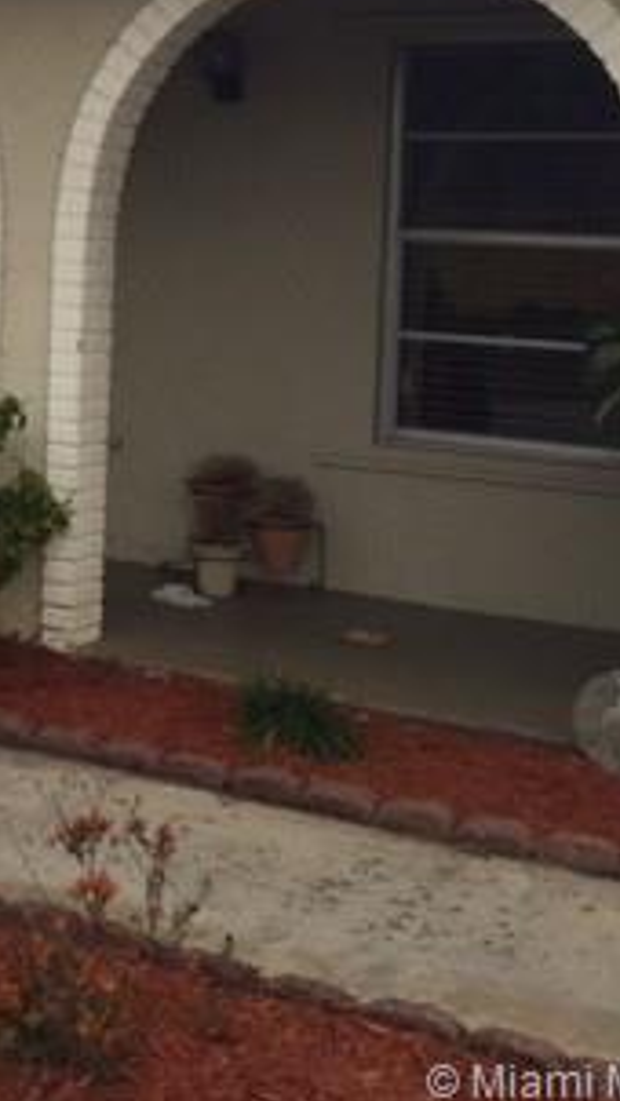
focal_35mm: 67
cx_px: -244
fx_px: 1957
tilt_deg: +1.3
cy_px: 241
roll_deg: -3.3
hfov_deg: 16.7
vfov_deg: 30.8
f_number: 2.2
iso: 32
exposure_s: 1/439
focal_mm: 4.15
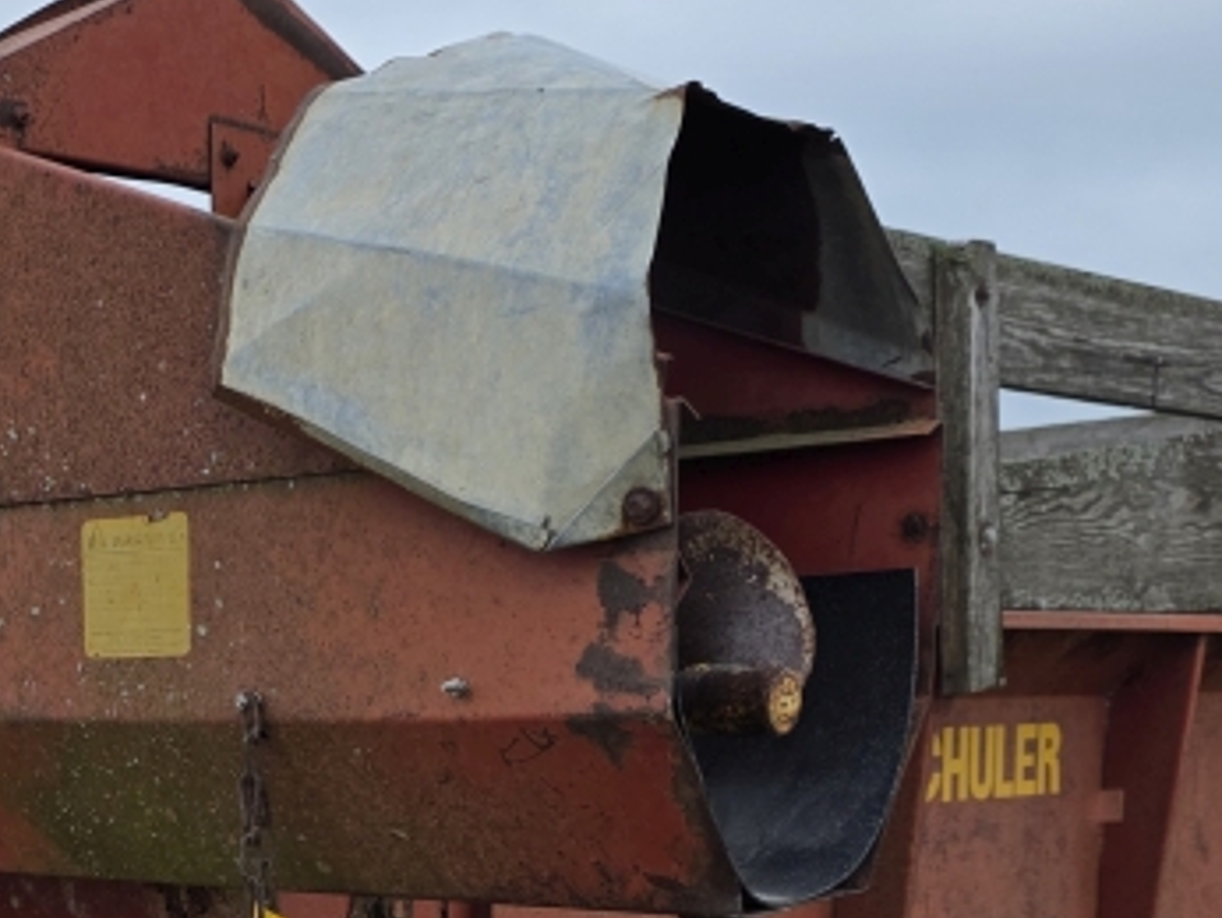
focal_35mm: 68
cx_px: 187
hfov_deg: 27.8
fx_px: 2402
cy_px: 1035
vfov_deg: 20.5
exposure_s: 1/2890
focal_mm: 6.3
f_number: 1.7
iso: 80
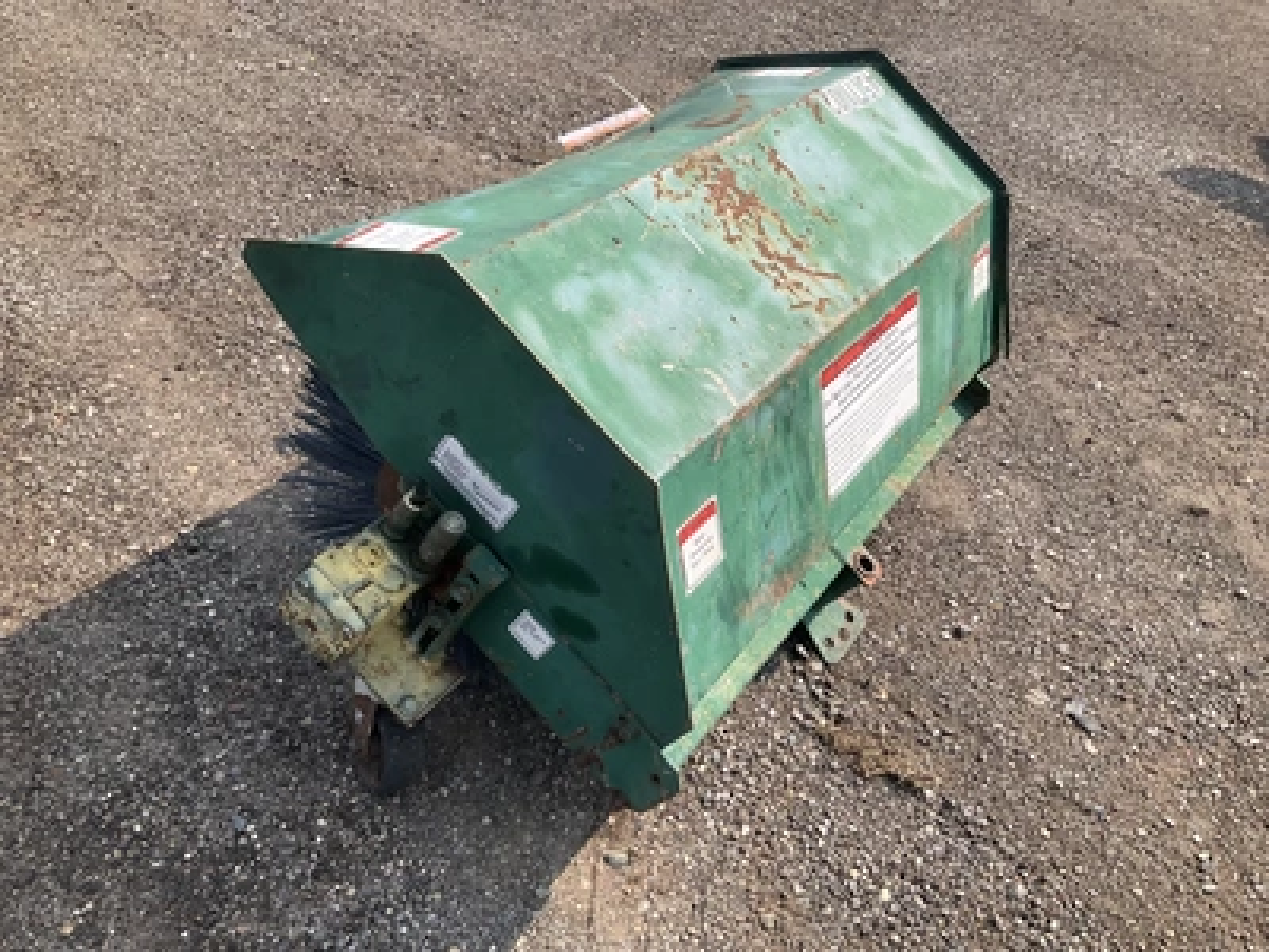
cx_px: 634
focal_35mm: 29
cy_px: 476
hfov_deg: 61.7
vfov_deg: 48.2
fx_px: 1063
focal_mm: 3
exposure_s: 1/1168
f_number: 1.8
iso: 25
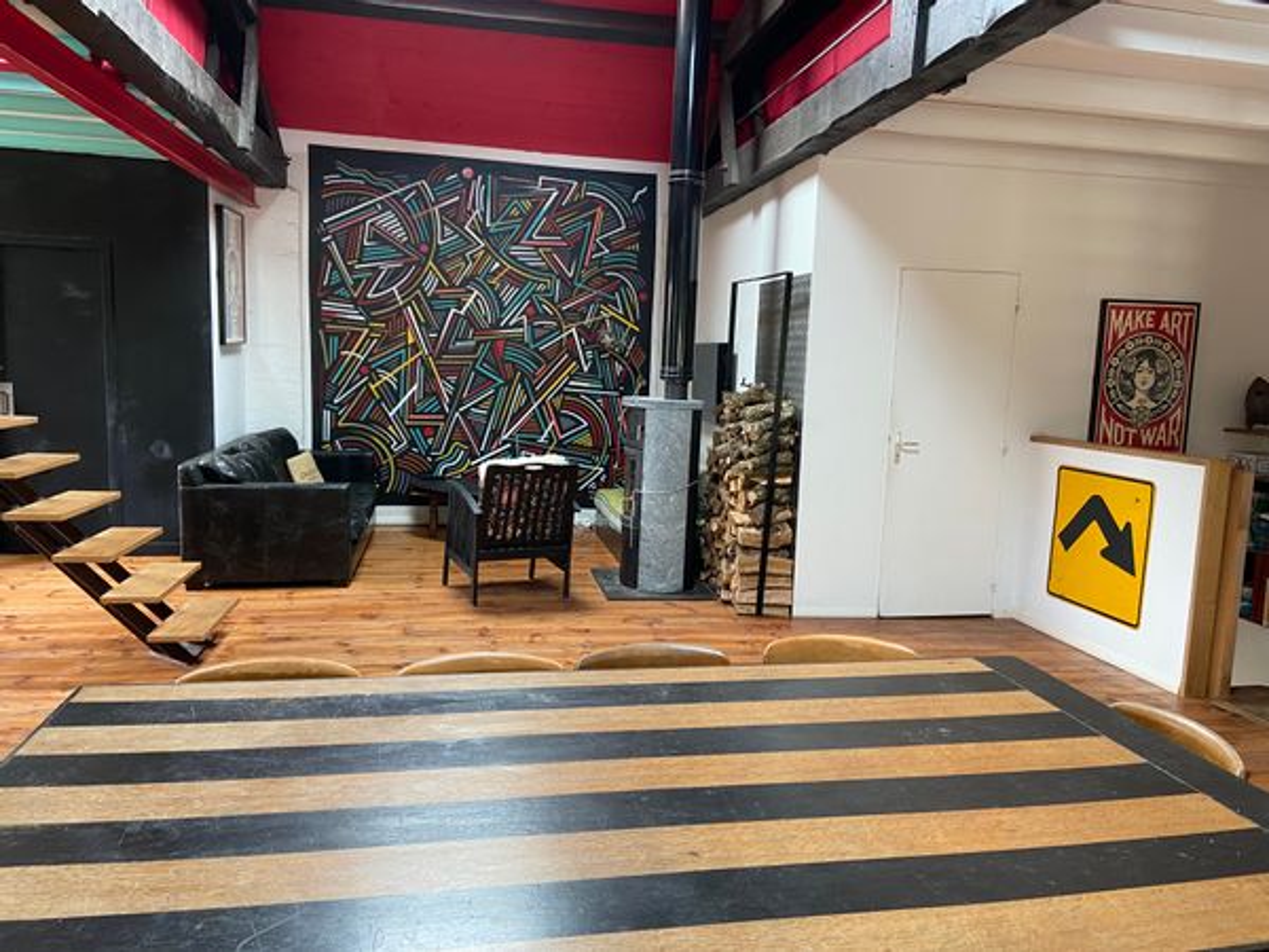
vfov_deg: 53.1
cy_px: 476
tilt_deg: -5.6
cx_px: 634
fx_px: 953
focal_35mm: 26
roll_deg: -2.0
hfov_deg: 67.3
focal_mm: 4.25
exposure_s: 1/60
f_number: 1.8
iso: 160
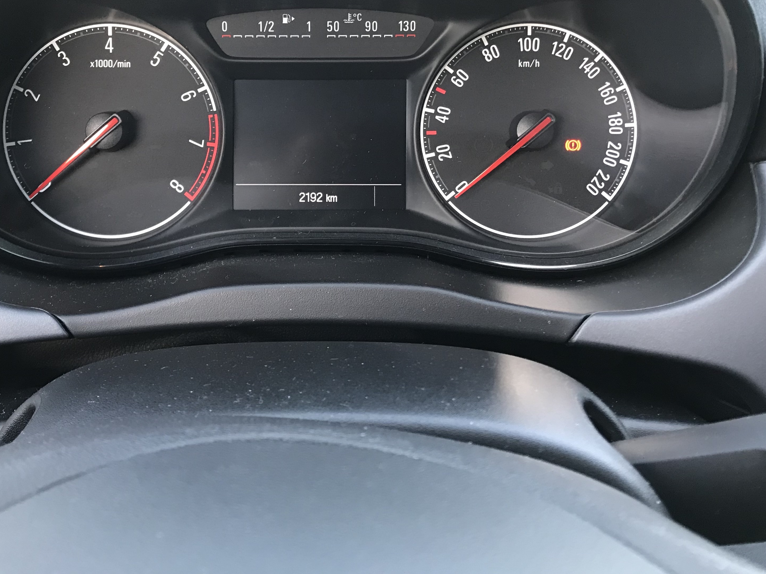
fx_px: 863
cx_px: 315
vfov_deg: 36.3
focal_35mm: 39
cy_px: 176
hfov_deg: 47.6
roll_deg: +0.0
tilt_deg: -22.6
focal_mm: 3.99
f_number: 1.8
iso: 50
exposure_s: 1/17
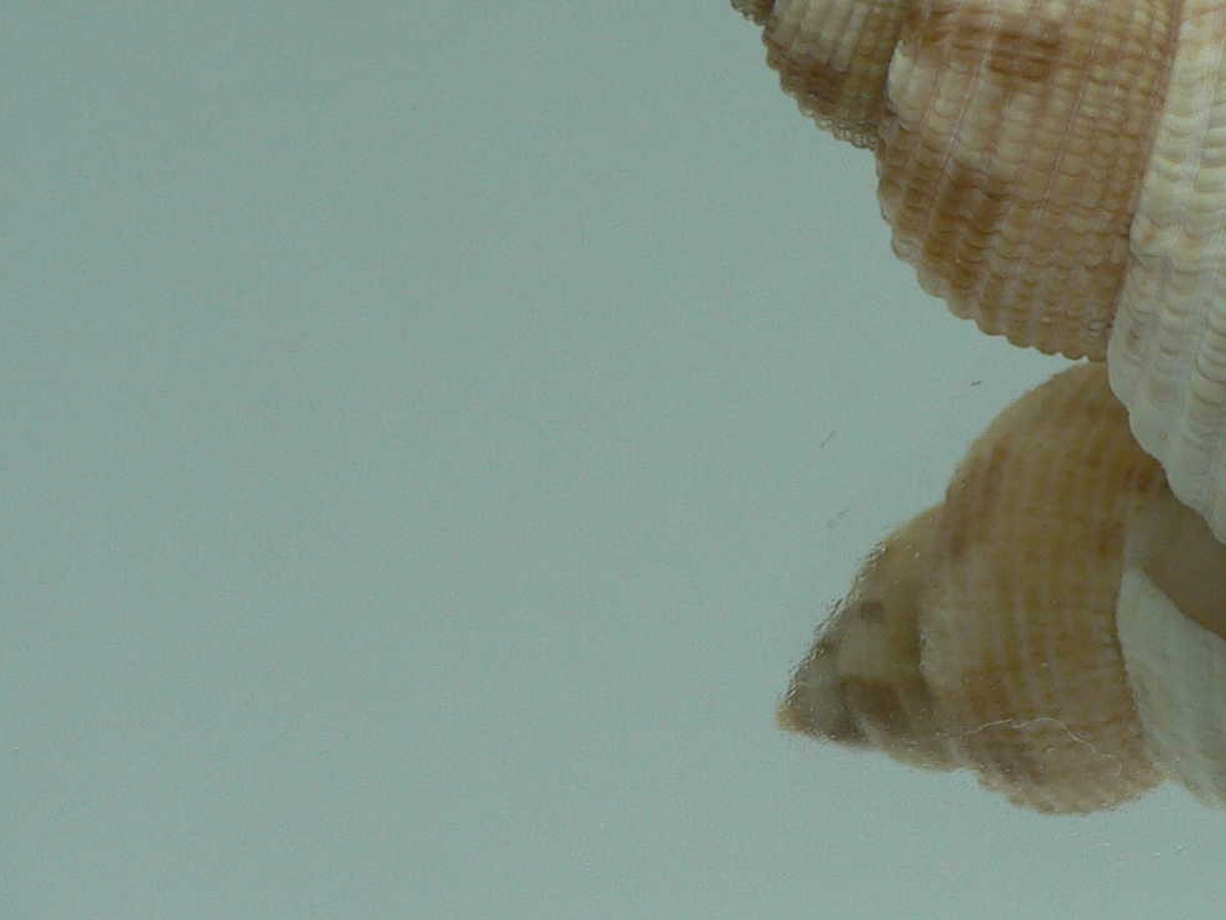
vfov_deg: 20.3
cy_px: 245
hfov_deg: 25.8
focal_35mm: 72
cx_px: 1200
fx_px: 2550
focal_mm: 4.6
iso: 80
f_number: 2.8
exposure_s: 1/60
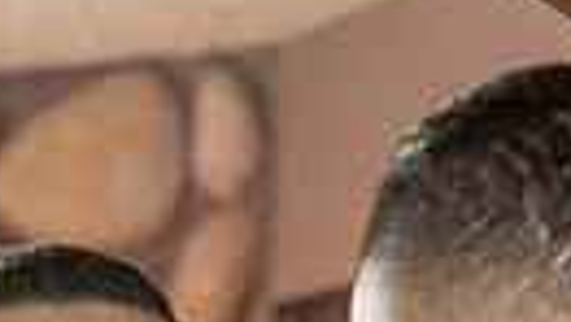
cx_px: 197
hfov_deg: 4.9
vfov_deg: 2.7
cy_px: 813
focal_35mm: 443
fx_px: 6714
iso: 640
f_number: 4
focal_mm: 70
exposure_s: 1/160
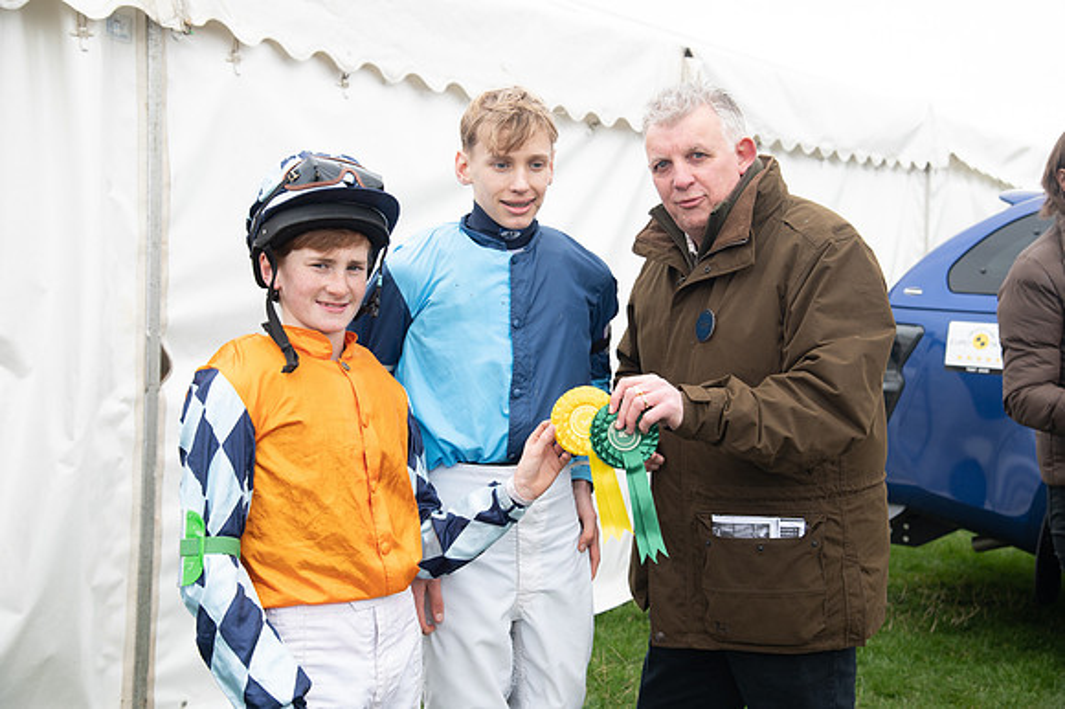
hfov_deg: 39.6
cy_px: 354
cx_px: 532
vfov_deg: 27.0
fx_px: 1478
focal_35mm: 50
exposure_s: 1/125
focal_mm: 50
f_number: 5
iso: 200
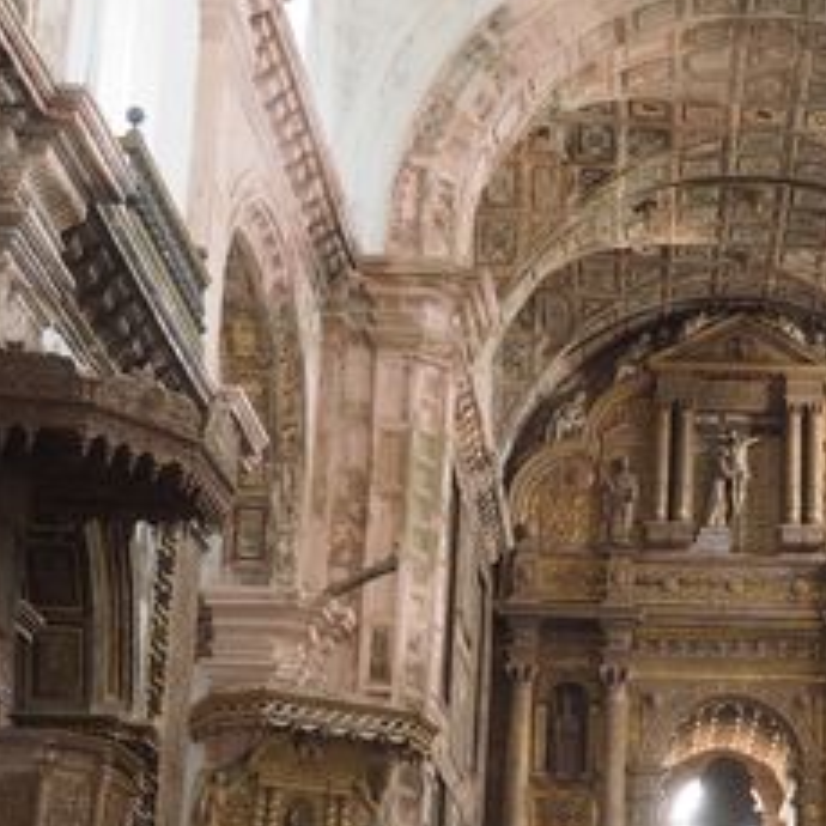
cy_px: 555
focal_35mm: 77
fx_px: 2079
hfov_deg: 21.5
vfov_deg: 22.4
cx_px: 880
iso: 500
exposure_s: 1/13
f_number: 4.3
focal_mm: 20
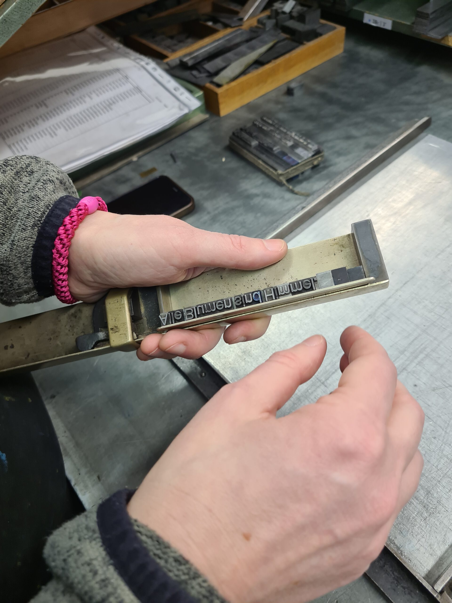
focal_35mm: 26
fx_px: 453
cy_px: 302
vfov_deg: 67.3
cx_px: 226
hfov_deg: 53.1
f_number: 1.8
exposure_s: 1/50
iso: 80
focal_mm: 5.4
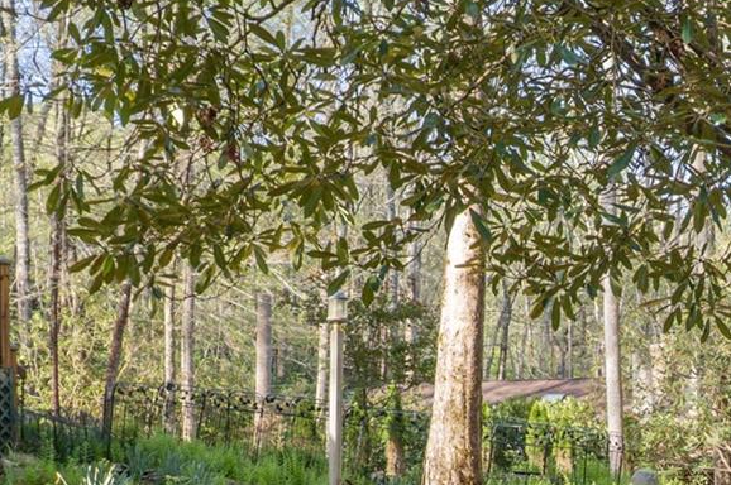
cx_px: 706
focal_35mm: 78
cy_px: 560
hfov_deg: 25.0
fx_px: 1582
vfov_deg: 16.8
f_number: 2.8
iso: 100
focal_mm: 8.38
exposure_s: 1/240
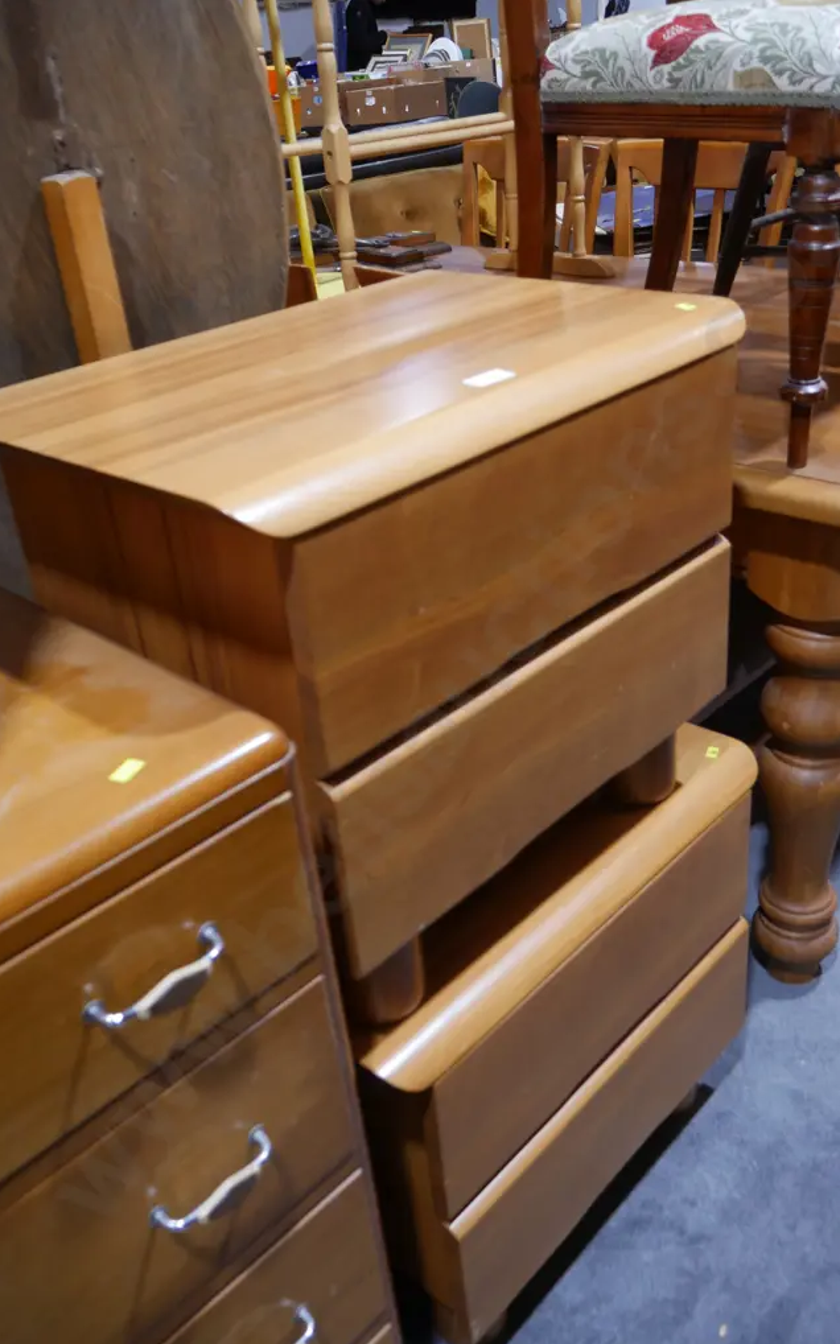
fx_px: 1172
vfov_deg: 59.7
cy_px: 673
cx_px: 481
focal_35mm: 32
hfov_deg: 39.3
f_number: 3.6
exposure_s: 1/60
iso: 320
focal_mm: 15
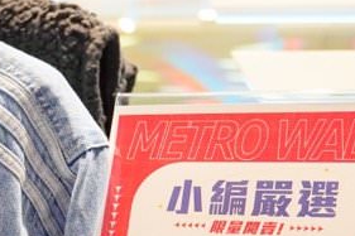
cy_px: 351
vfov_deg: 10.4
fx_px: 1252
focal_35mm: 127
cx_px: -152
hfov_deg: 15.1
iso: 1600
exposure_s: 1/160
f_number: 3.5
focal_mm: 29.7
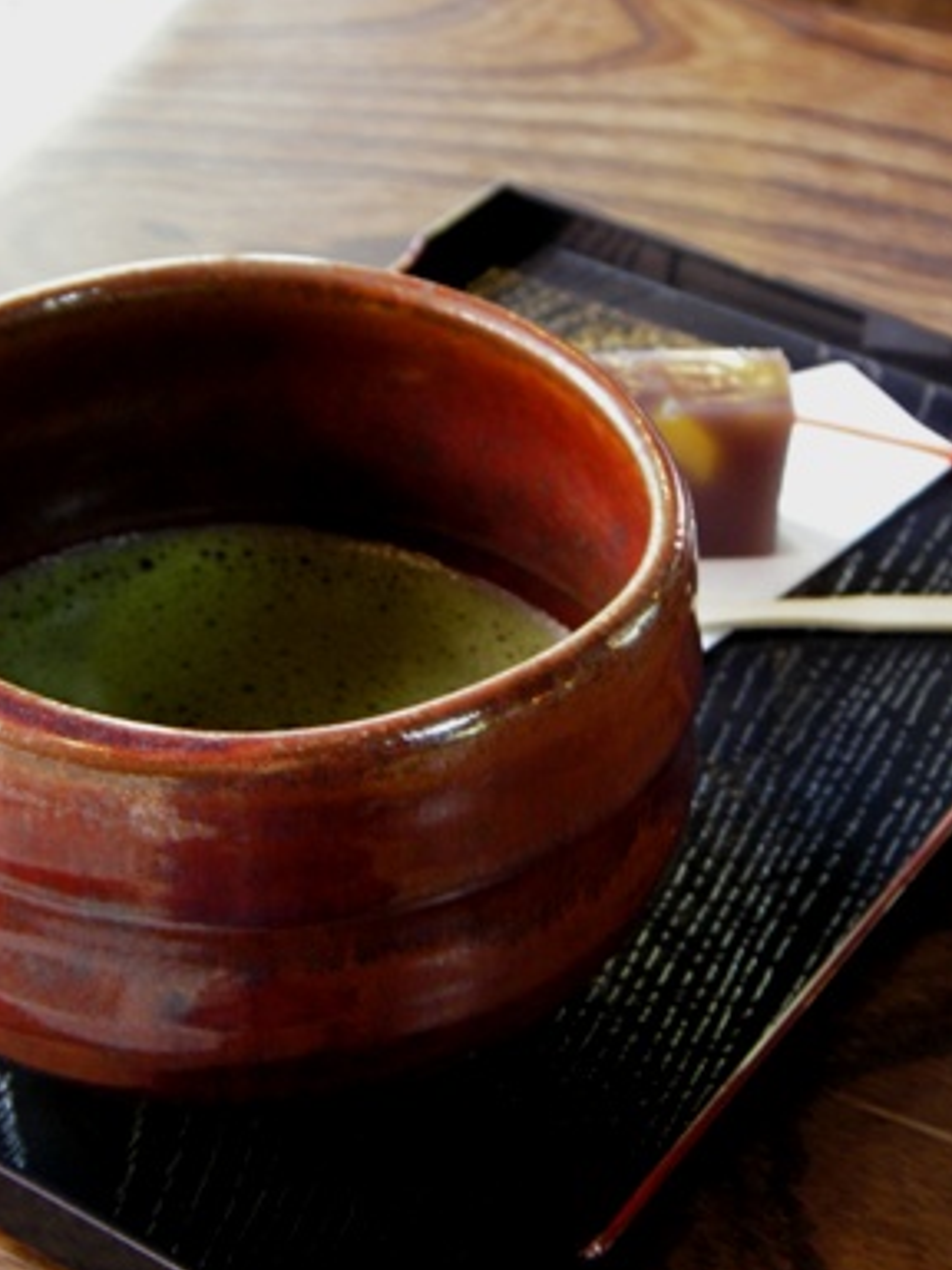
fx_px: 2677
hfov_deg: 20.2
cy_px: 640
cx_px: 476
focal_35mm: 73
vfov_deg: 26.7
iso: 100
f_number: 3.8
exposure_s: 1/4
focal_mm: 12
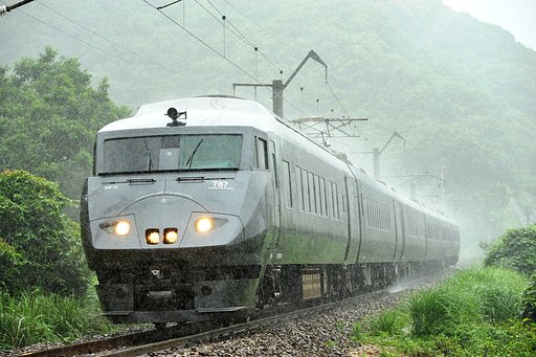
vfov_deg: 10.2
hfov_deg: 15.2
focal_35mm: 135
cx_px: 268
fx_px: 2009
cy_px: 178
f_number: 6.3
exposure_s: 1/500
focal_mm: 135
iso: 800
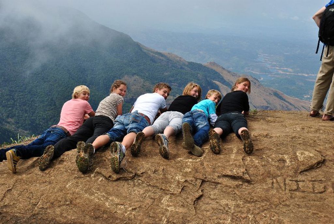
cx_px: 167
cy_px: 112
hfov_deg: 37.8
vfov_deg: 25.8
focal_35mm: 52
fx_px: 488
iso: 180
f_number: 10
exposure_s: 1/250
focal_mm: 35
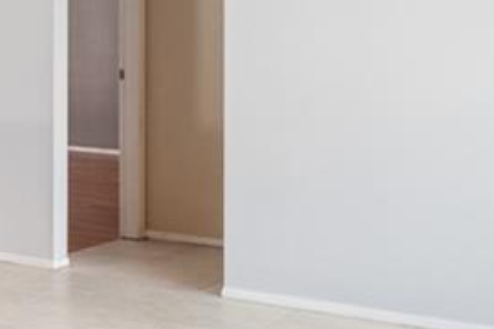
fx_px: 1139
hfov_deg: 23.1
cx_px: -37
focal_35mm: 83
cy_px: 39
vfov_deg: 16.3
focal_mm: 14
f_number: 9
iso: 250
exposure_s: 1/2.5
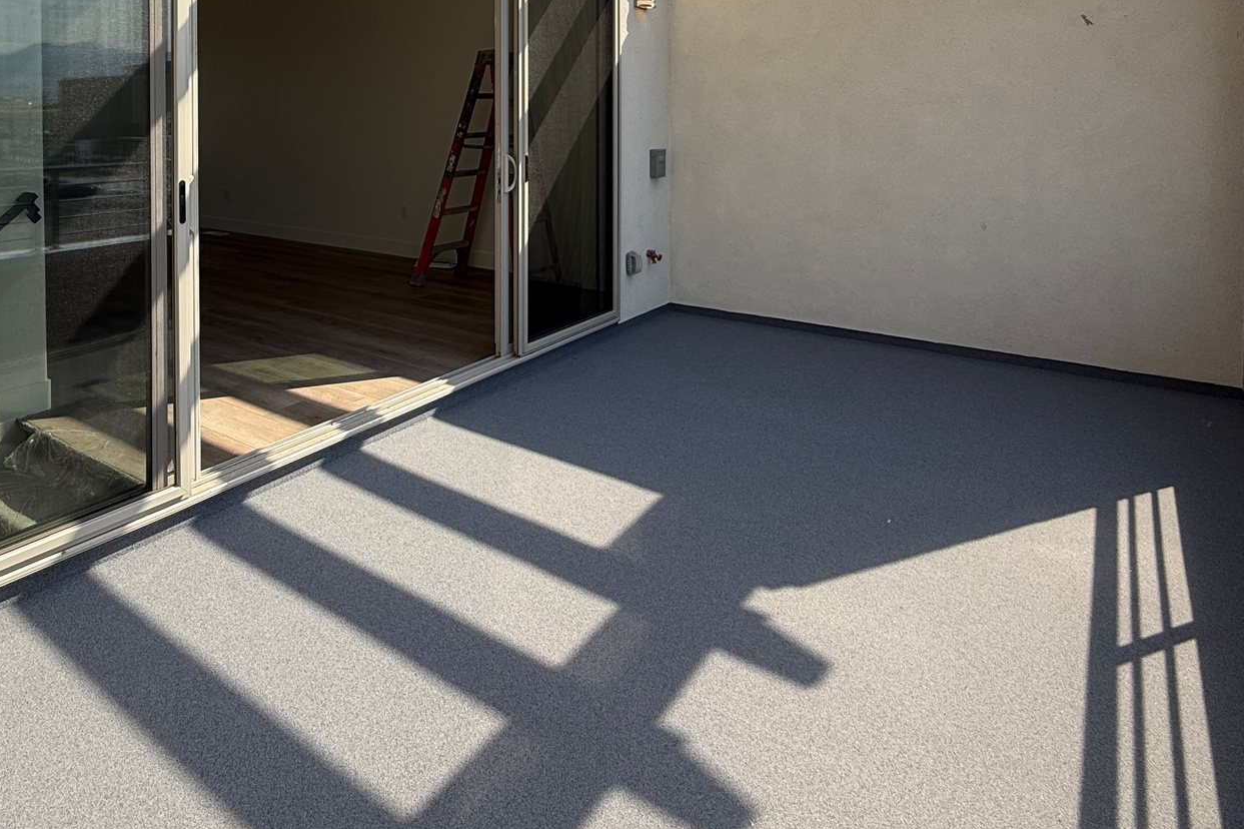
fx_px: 829
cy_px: 119
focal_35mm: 24
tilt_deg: -0.1
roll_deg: -0.1
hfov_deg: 72.7
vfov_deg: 48.7
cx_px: 475
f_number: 2.2
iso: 50
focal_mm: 2.22
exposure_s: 1/841
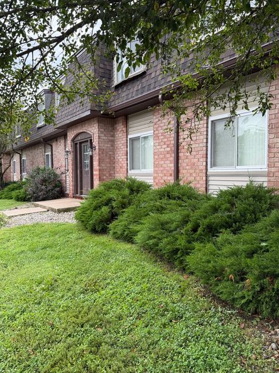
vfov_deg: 65.4
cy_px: 188
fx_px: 290
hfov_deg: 51.3
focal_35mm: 27
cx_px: 145
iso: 100
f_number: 1.78
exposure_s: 1/1174
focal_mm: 6.76
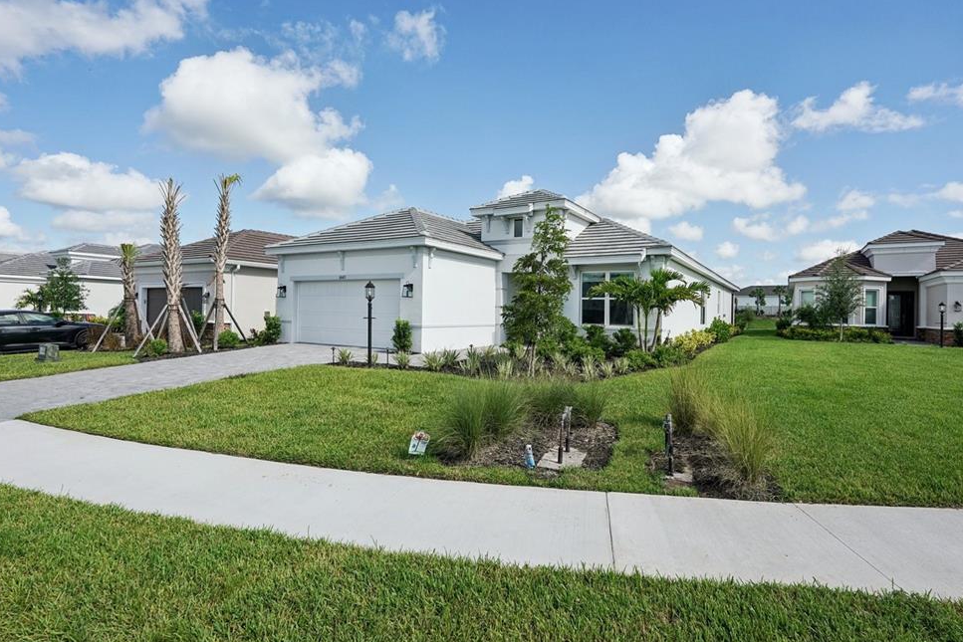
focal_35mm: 19
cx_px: 501
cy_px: 306
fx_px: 496
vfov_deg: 65.8
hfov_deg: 88.3
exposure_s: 1/1600
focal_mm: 17.5
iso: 400
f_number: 8
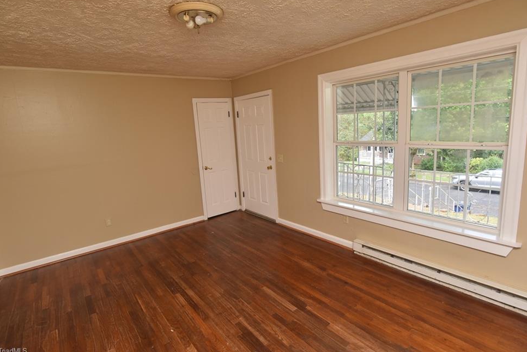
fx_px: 264
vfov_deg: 67.4
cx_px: 269
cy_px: 169
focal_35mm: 18
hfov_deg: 90.0
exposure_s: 1/60
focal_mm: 17
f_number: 7.1
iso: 800
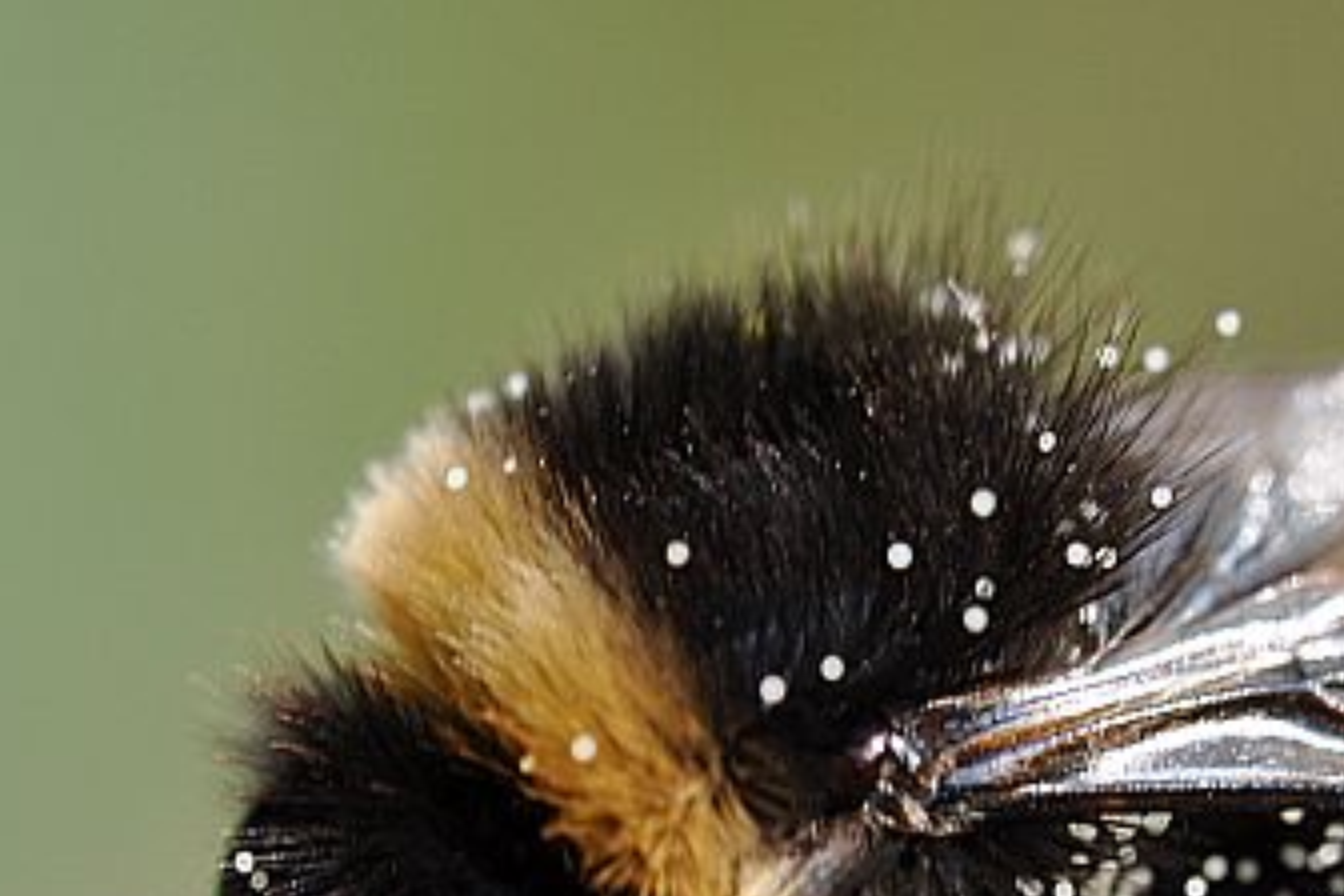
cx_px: 860
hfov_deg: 3.4
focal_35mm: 602
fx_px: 22473
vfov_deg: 2.3
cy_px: 864
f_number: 8
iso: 200
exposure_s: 1/160
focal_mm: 150
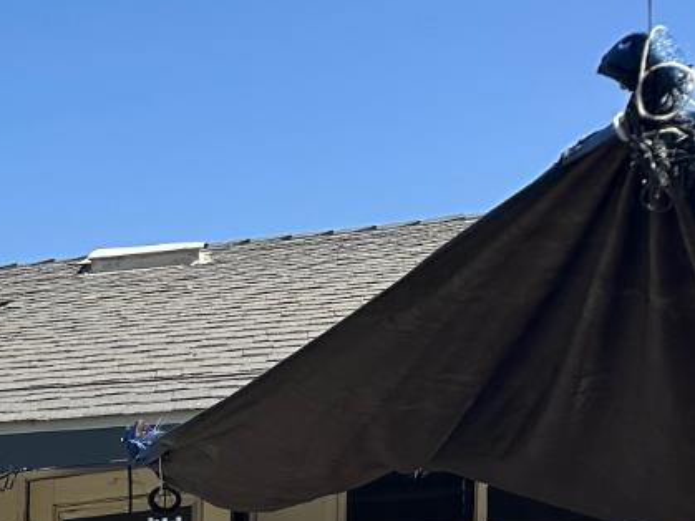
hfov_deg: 18.7
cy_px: 840
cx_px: -481
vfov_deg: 15.5
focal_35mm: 86
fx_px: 1726
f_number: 1.78
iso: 80
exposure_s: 1/3472
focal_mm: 6.86
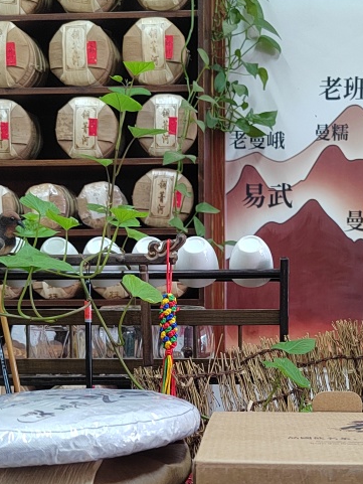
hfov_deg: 28.5
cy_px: 365
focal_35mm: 51
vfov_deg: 36.6
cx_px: 229
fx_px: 713
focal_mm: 5.52
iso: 1153
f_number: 1.9
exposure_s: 1/50
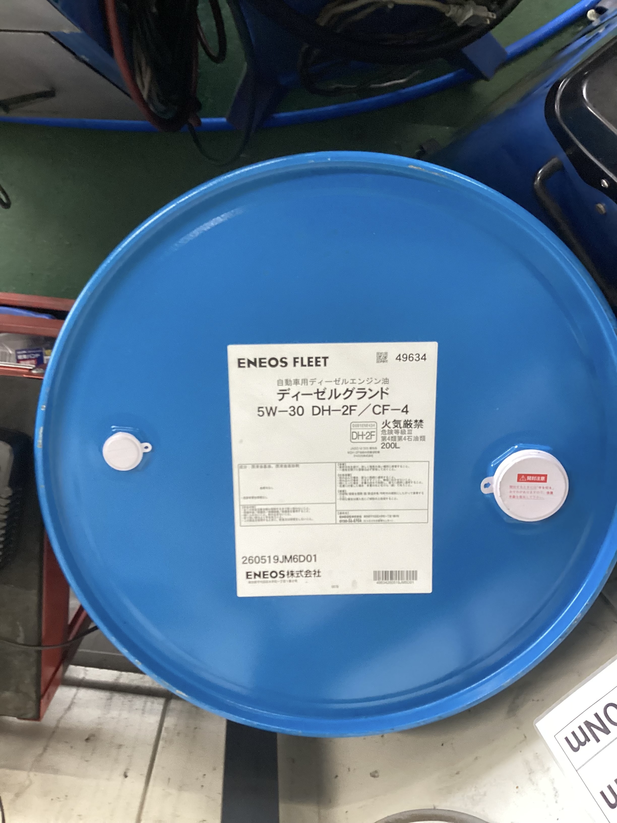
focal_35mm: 31
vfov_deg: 58.4
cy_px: 412
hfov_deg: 45.4
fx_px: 737
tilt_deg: -75.5
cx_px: 308
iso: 200
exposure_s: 1/60
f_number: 2.4
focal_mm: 3.3
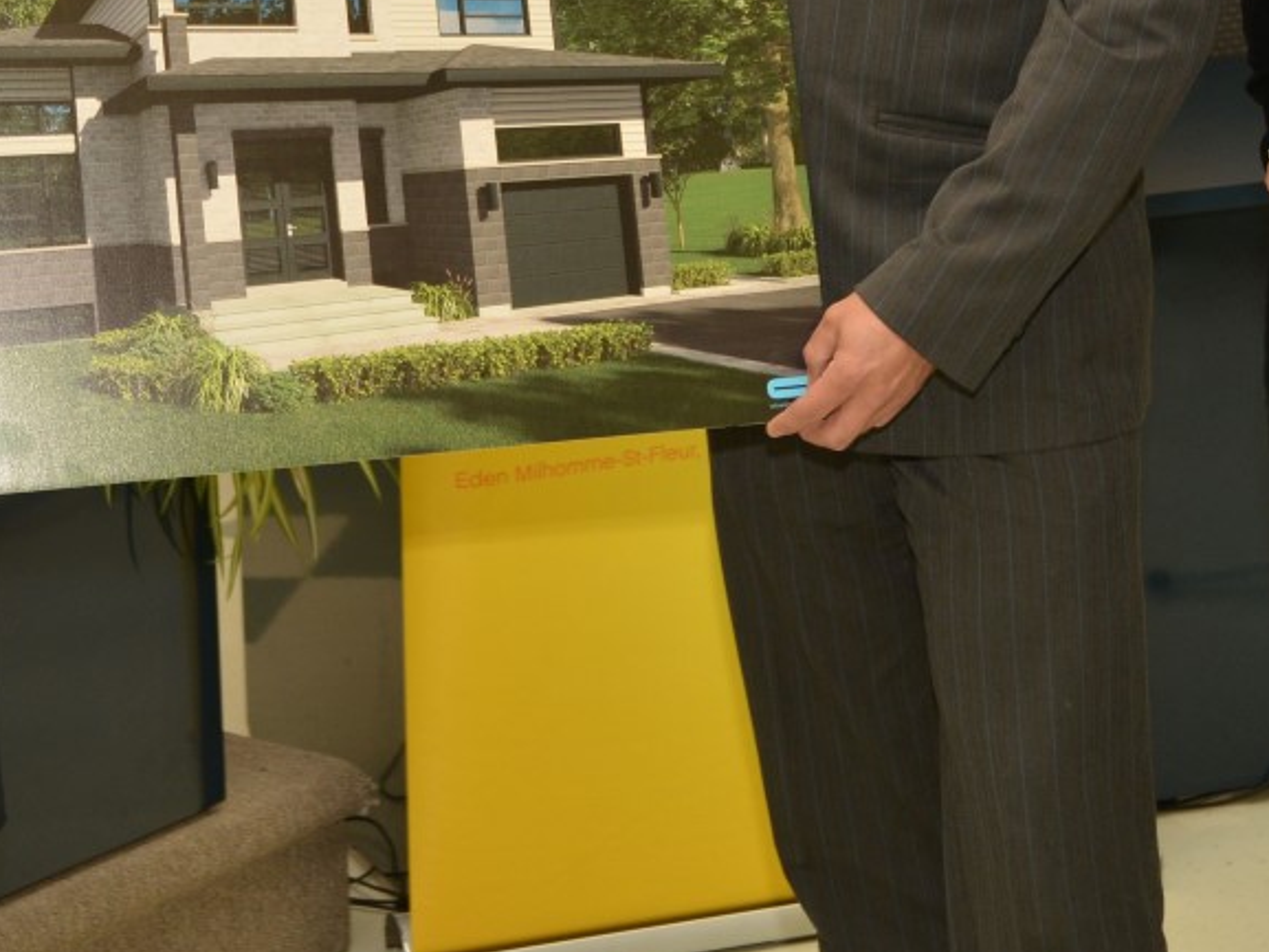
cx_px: 466
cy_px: -44
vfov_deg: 13.5
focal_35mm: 108
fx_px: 3960
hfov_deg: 18.2
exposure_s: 1/160
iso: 500
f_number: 5.6
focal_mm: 40
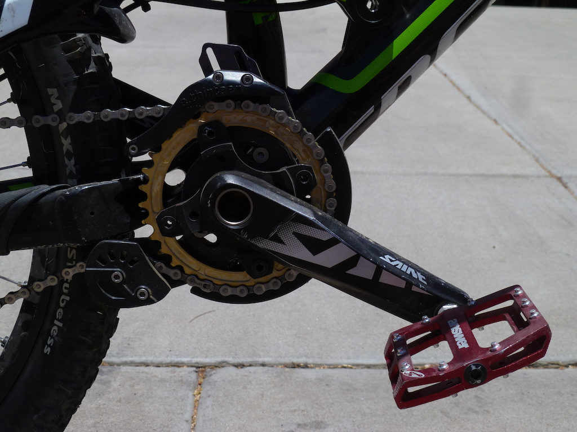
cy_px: 216
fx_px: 950
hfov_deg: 33.8
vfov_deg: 25.7
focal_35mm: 57
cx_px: 288
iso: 80
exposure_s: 1/800
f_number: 4
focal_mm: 10.2
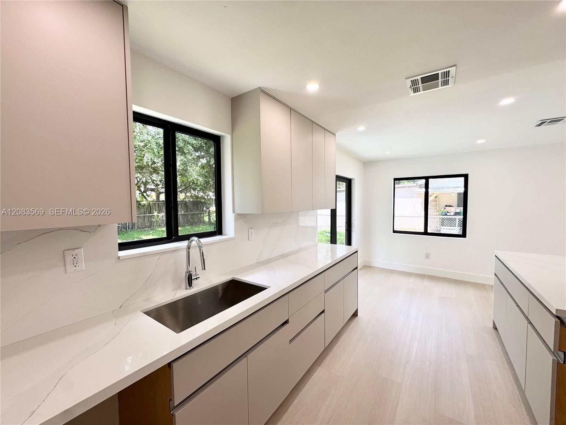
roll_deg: +0.4
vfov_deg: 85.7
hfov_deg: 102.1
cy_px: 212
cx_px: 283
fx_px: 229
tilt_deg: -3.5
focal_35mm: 14
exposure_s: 1/107
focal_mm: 2.22
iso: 40
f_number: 2.2
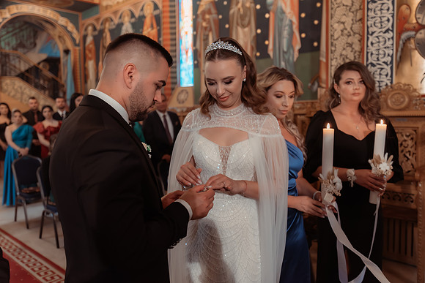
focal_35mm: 30
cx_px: 212
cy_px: 142
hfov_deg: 61.9
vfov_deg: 43.6
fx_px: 354
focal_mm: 30
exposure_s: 1/160
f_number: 2.8
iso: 1600
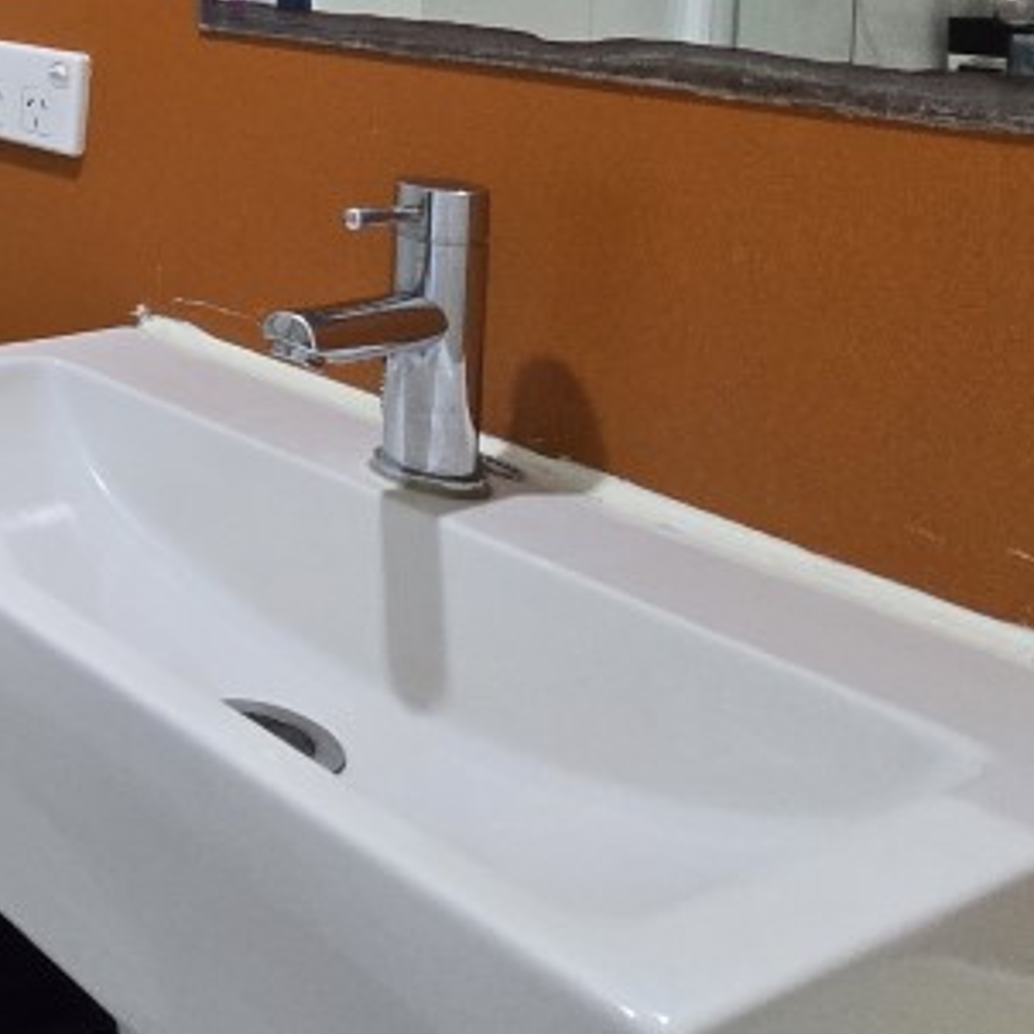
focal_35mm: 39
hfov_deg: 28.7
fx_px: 1318
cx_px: -493
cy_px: -113
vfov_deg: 36.1
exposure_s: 1/50
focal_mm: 2.2
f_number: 2.2
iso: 400
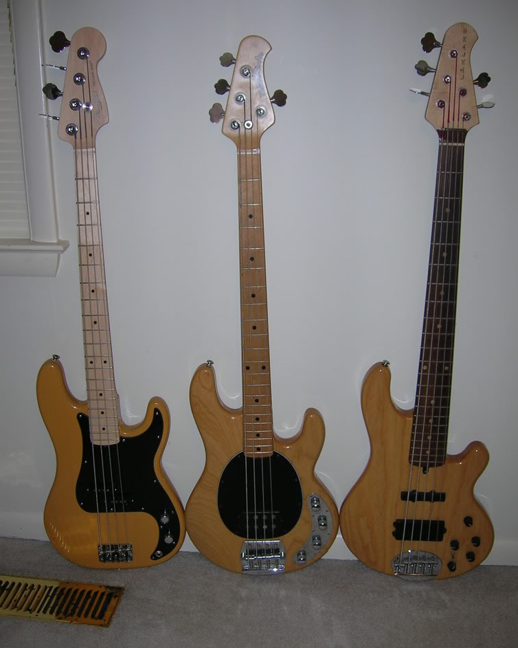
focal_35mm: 36
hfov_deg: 41.1
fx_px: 690
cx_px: 262
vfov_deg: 50.3
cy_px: 339
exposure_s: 1/60.1
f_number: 2.9
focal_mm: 5.7
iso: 50
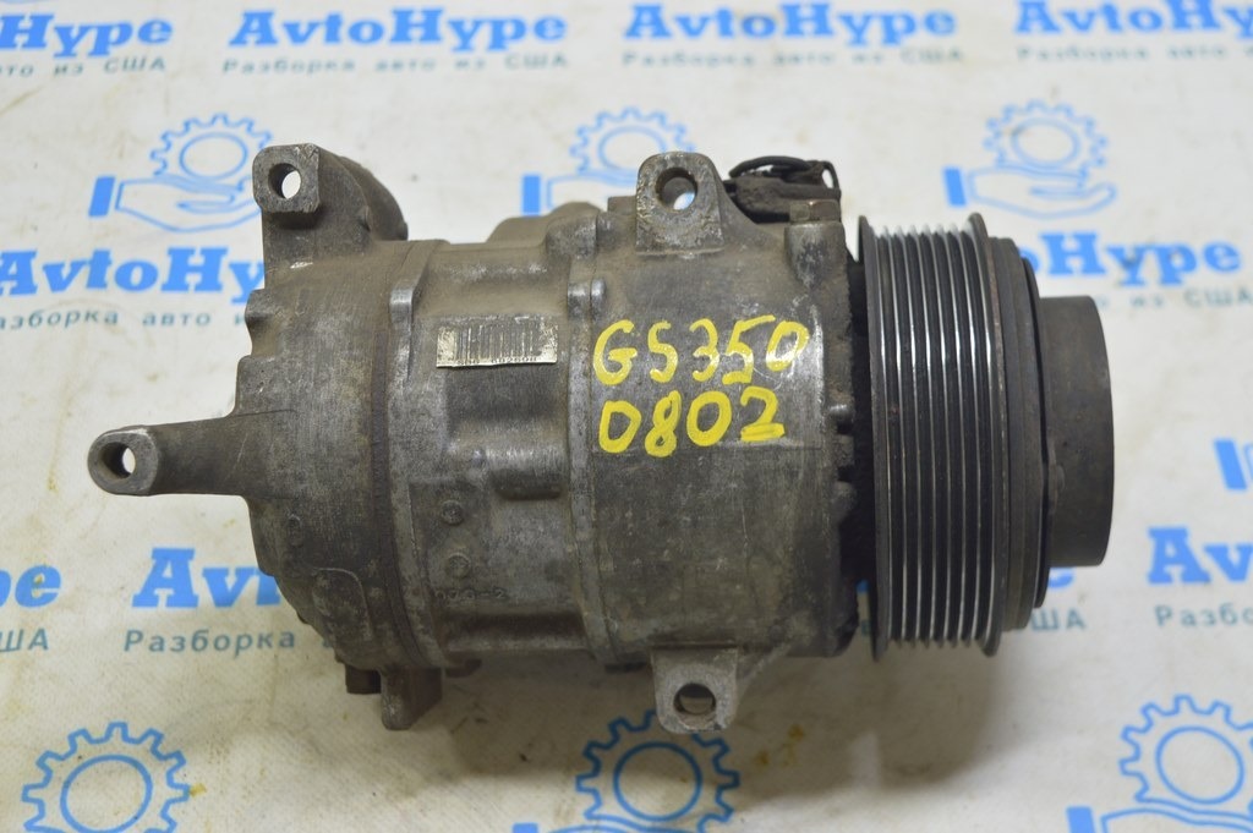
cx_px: 626
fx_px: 1774
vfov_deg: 26.4
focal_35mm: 51
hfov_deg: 38.9
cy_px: 416
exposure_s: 1/20
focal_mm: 34
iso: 400
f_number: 5.6
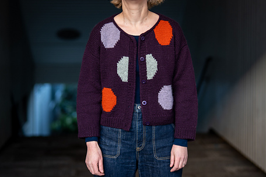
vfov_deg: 16.1
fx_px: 628
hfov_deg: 23.9
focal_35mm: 85
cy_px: 67
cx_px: 133
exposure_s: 1/250
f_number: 1.6
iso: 100
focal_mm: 50
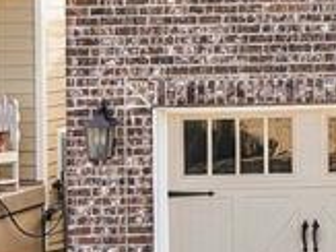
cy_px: -21
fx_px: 1465
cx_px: 684
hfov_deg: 11.7
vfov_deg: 9.7
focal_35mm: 151
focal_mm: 8.7
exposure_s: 1/1000
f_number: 1.8
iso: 100
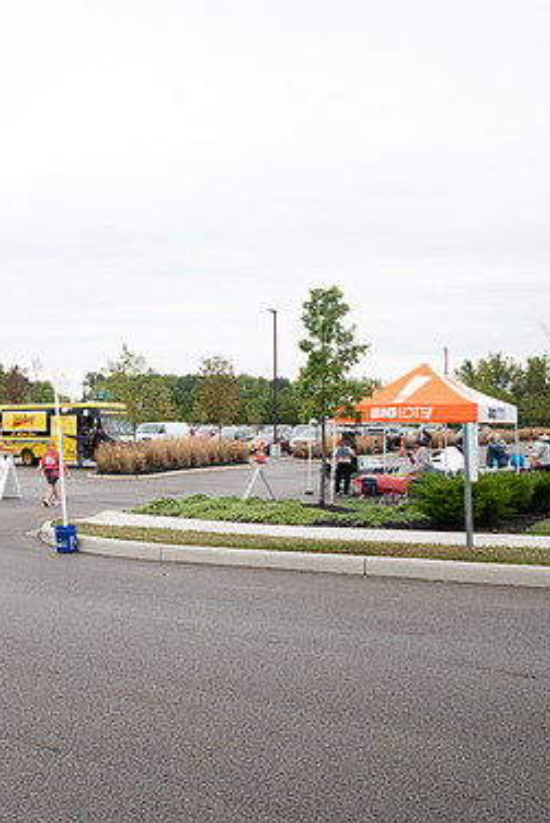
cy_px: 405
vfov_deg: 51.9
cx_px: -2
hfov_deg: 33.0
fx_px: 847
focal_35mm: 37
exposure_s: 1/160
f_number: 6.3
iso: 640
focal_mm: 24
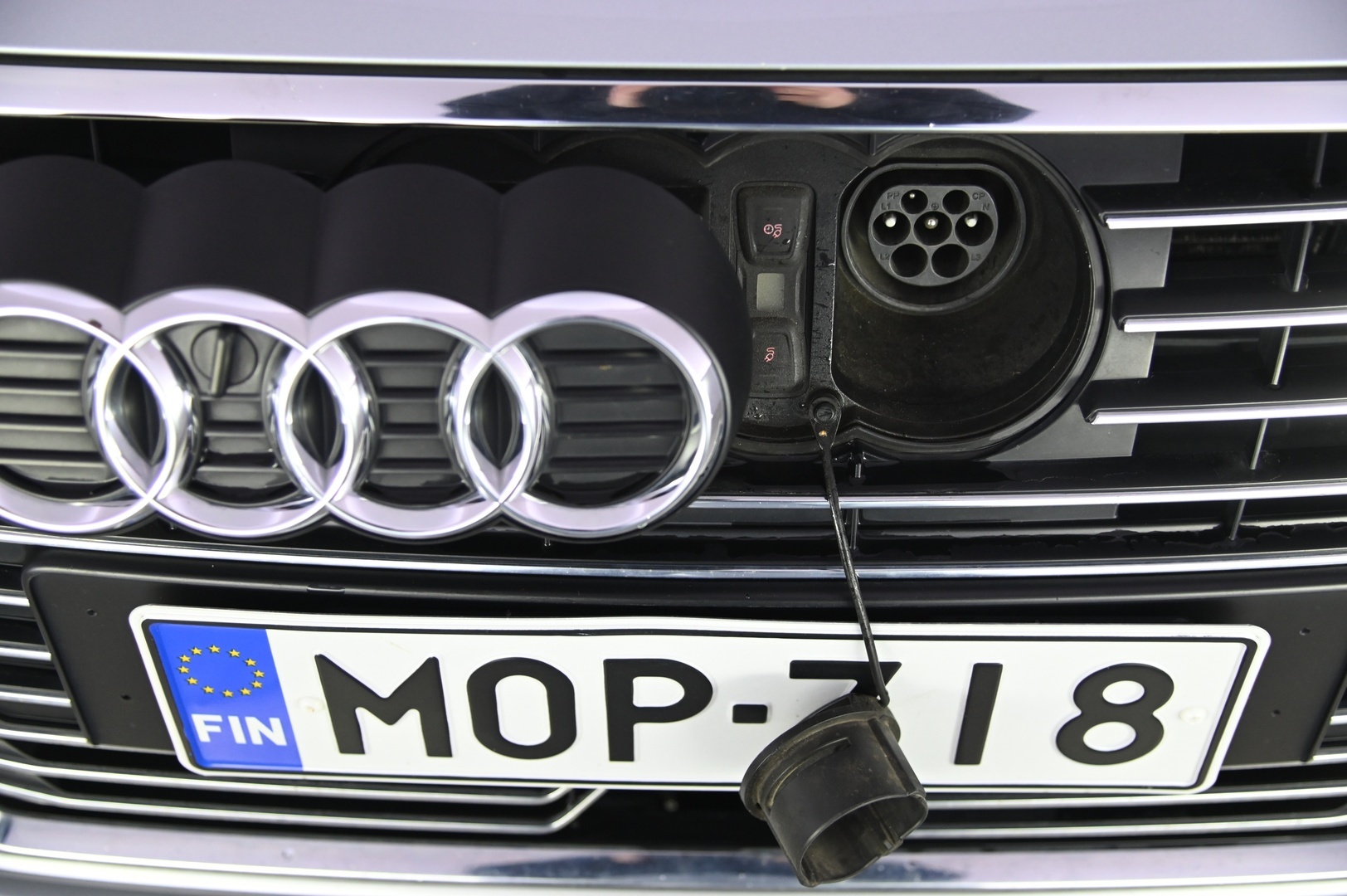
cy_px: 448
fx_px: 1794
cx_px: 674
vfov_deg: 28.0
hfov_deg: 41.1
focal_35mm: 48
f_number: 4
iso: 2000
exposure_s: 1/100
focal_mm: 48
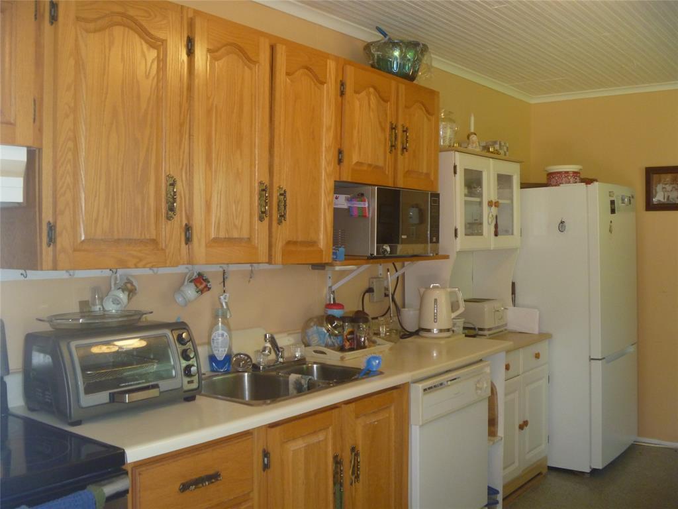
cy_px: 254
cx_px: 339
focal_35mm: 35
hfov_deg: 52.6
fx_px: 686
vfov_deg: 40.7
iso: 200
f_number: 3.5
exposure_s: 1/30
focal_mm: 6.3
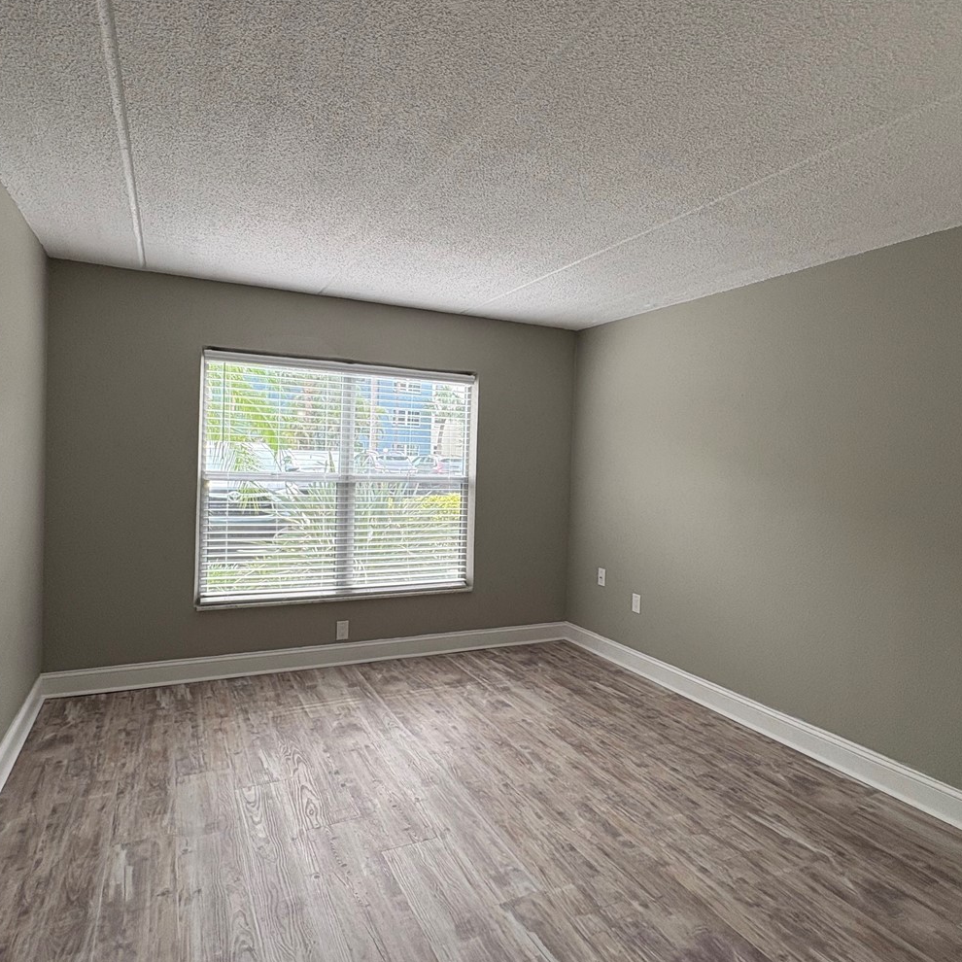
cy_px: 462
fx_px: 629
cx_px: 453
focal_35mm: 20
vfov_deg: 74.8
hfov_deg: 74.8
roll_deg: -1.9
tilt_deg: +0.2
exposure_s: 1/99
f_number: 2.2
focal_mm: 2.22
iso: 50
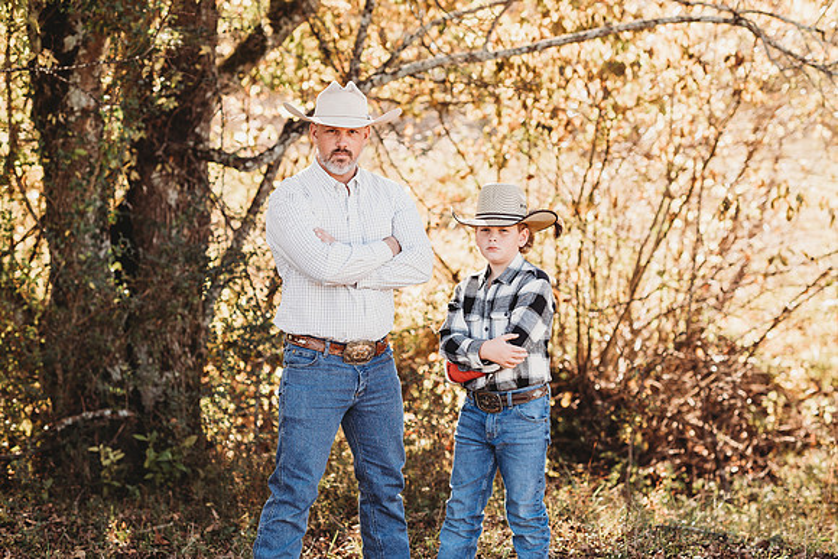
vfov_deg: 16.1
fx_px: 1979
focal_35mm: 85
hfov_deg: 23.9
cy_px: 280
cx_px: 419
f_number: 2.8
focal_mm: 85
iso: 160
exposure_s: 1/250
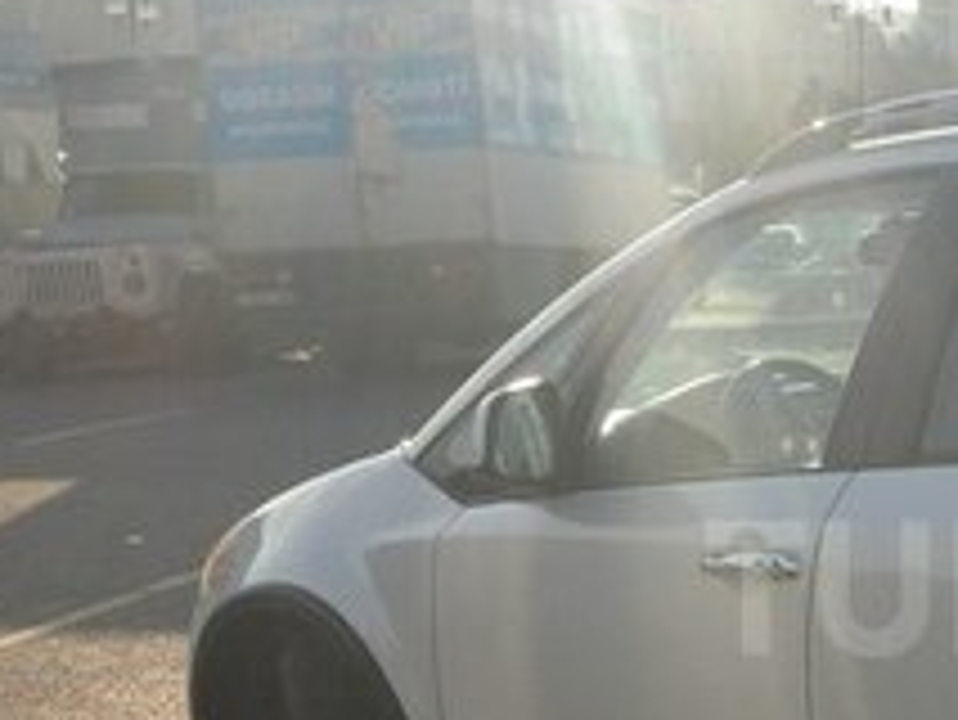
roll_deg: -0.9
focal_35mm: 90
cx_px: 1165
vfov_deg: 16.3
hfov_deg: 20.3
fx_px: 2492
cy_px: 587
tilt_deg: -8.8
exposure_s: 1/1148
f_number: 2.2
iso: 25
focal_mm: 4.15
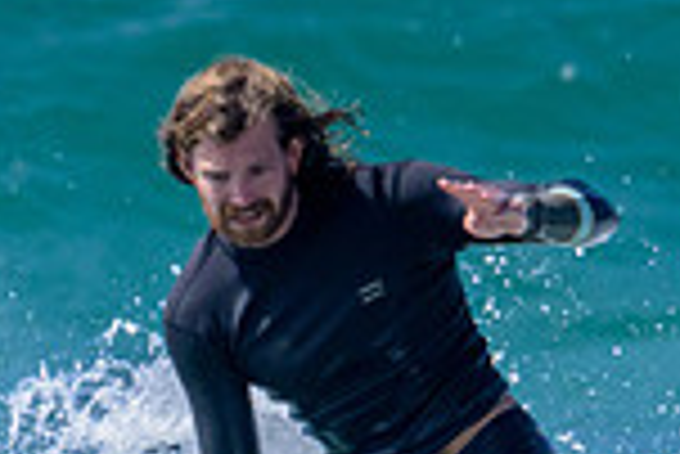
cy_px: 571
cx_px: 403
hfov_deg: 0.6
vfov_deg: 0.4
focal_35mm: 3225
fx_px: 60974
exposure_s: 1/2000
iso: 2200
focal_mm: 680
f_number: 16
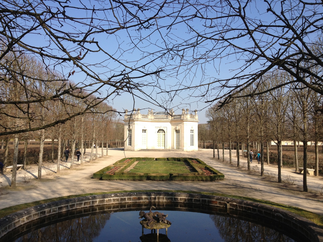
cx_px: 162
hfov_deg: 52.6
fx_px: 327
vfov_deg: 40.7
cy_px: 121
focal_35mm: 35
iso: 50
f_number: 2.4
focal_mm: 4.28
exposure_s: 1/1104
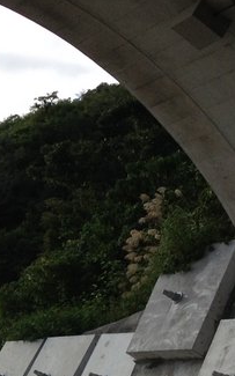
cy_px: 292
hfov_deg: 10.6
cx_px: -160
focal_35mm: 117
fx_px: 1199
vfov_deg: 17.7
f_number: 2.4
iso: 50
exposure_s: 1/1453
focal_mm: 4.28
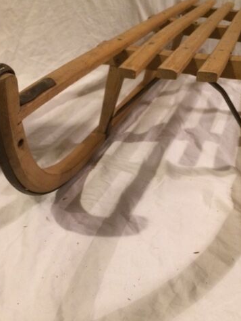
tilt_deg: -31.5
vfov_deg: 47.8
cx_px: 130
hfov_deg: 36.8
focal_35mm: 39
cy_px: 181
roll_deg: -2.2
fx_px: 362
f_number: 2.2
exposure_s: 1/20
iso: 320
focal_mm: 4.15
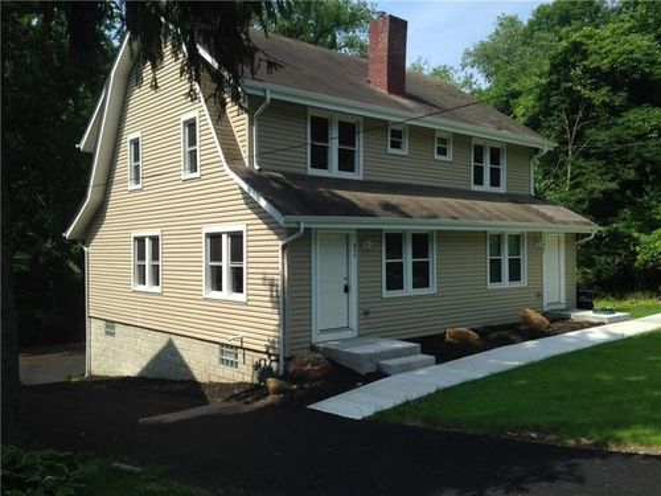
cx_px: 330
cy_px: 248
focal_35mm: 33
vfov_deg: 42.9
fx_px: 630
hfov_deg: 55.4
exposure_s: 1/1427
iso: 50
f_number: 2.4
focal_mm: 4.12
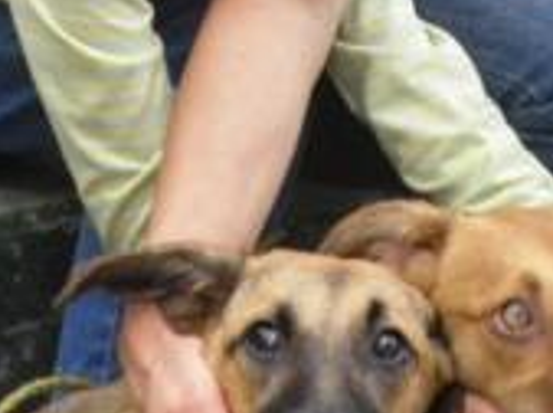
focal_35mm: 93
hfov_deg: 20.7
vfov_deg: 15.4
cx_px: 507
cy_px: -59
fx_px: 1483
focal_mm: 6.2
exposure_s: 1/60
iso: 160
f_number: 3.8
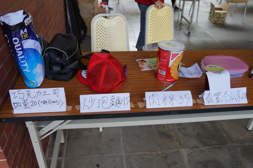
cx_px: 126
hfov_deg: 59.5
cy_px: 84
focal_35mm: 32
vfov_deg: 41.6
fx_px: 221
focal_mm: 21
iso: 200
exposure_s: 1/250
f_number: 4.5
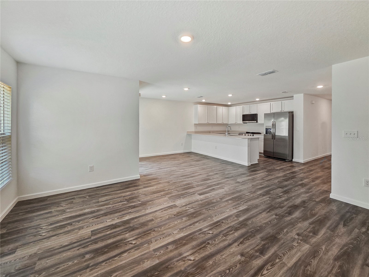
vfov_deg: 89.9
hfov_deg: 106.2
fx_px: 139
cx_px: 184
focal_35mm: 13
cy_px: 138
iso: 64
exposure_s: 1/60
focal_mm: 2.2
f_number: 2.2
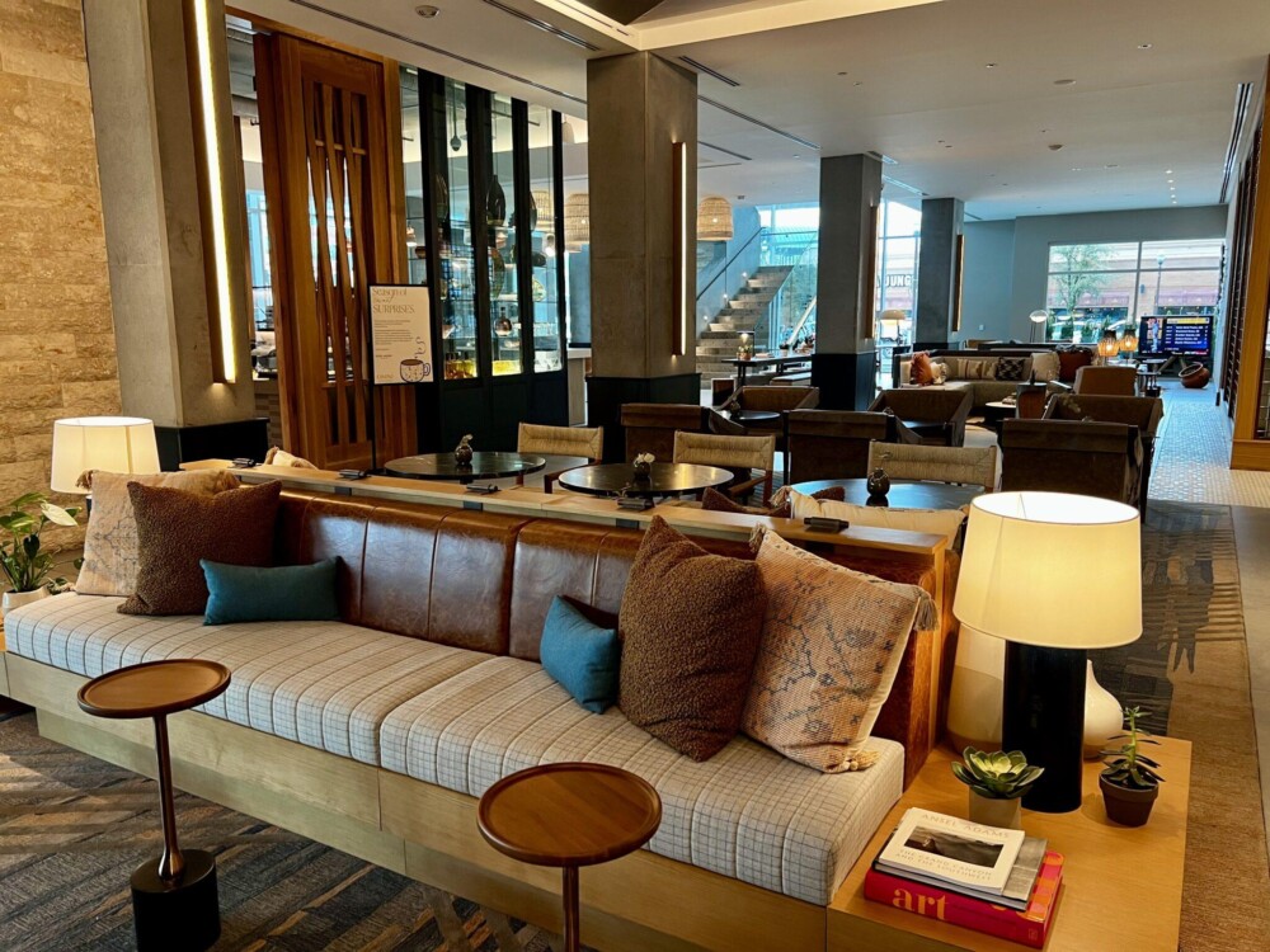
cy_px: 476
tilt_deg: -9.1
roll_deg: +1.0
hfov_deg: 67.3
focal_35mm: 26
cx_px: 635
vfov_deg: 53.1
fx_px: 954
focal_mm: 5.7
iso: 160
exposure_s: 1/60
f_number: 1.5
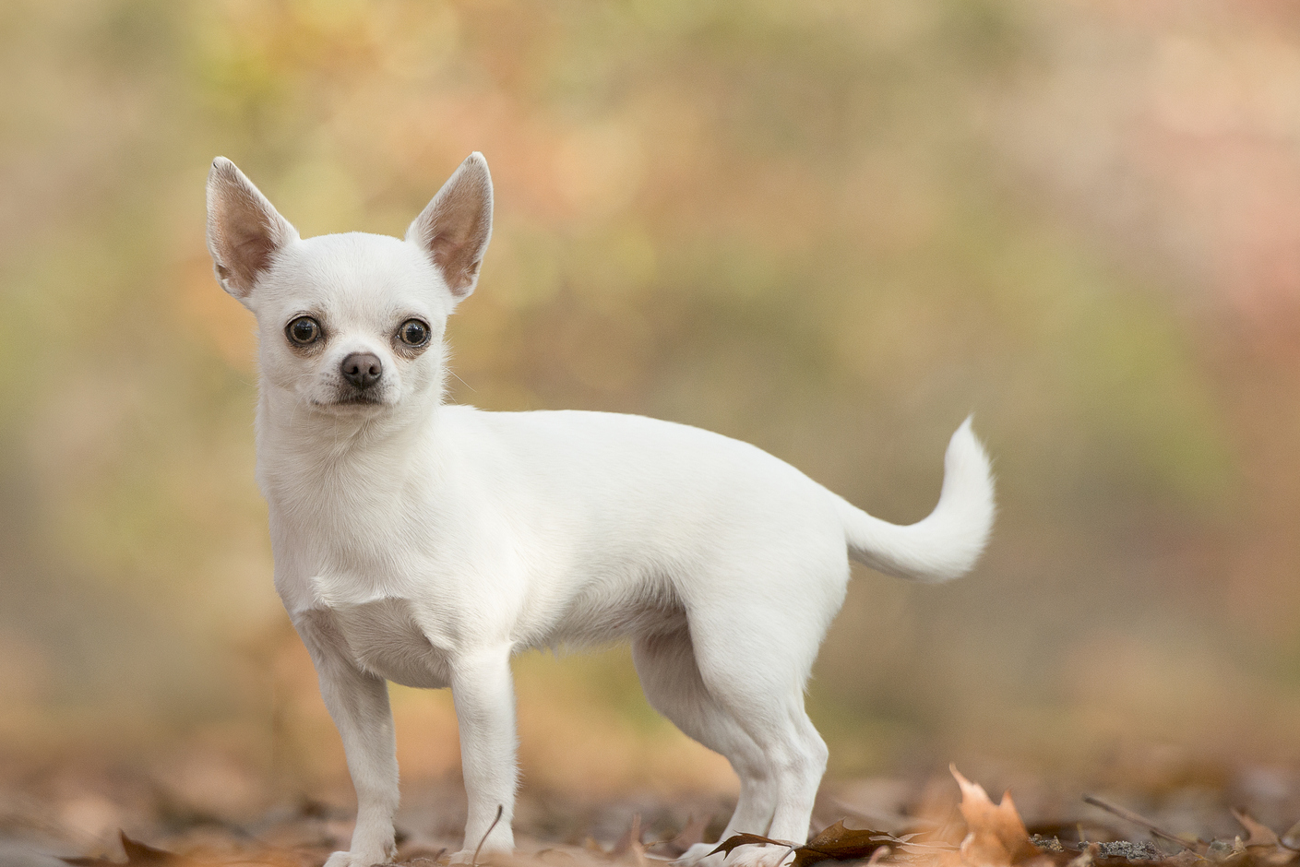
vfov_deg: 4.6
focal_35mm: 301
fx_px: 10871
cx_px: 556
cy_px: 500
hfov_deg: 6.8
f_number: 4
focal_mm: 200
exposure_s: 1/800
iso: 500
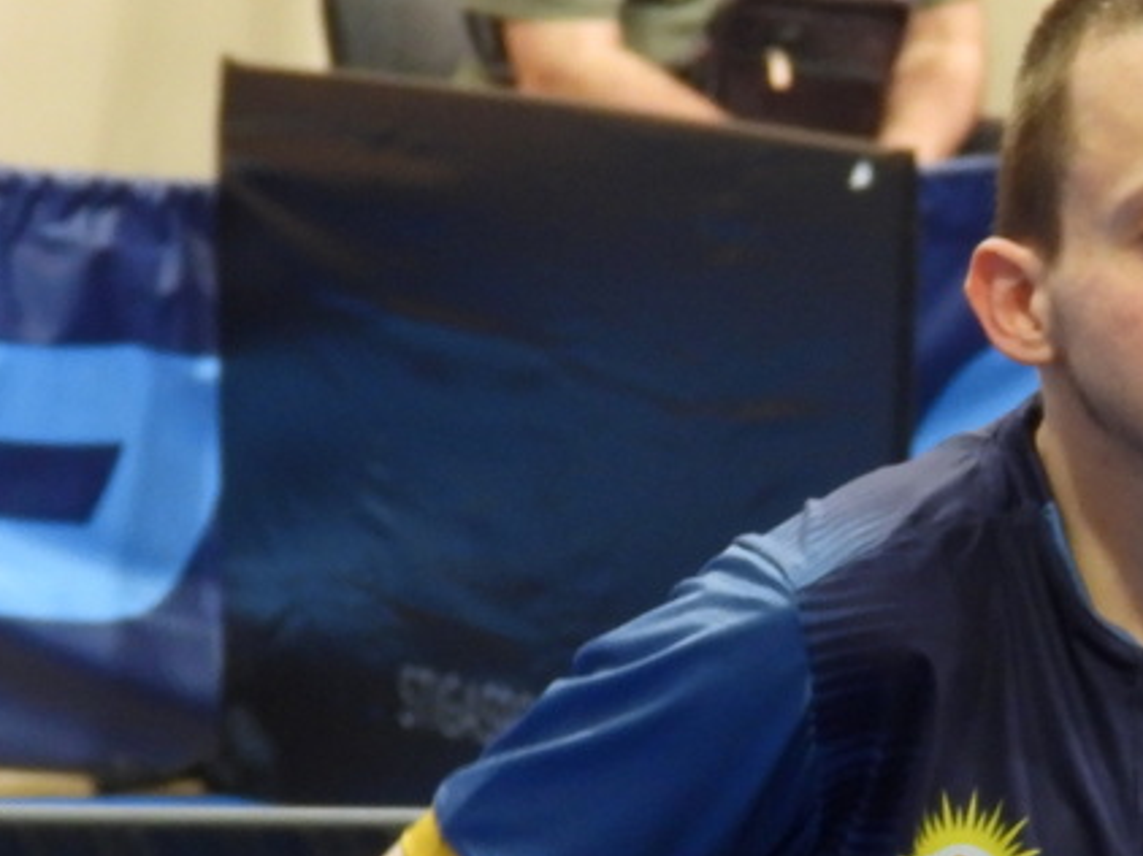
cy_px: 675
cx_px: 1129
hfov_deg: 3.5
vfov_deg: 2.6
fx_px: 18777
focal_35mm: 569
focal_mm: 35.9
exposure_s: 1/30
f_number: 4.5
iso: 400
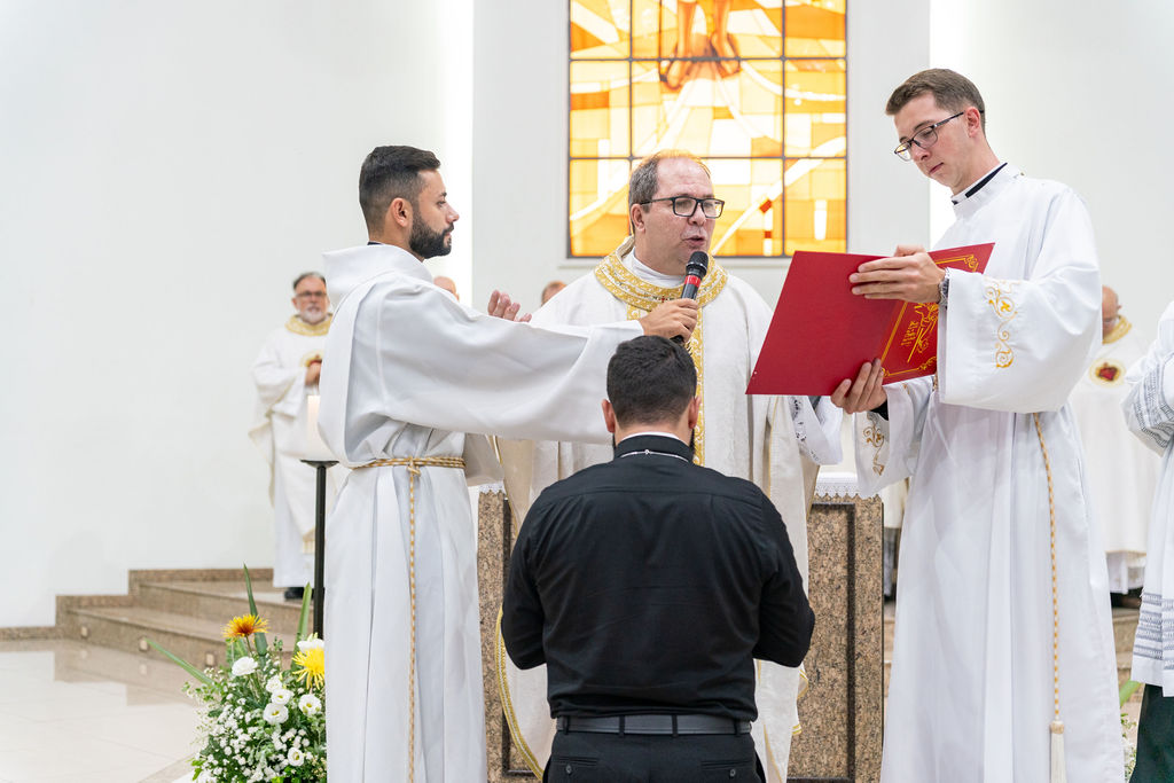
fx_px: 1696
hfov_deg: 38.2
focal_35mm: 52
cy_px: 392
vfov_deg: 26.0
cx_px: 587
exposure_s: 1/125
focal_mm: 52
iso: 1600
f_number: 2.8
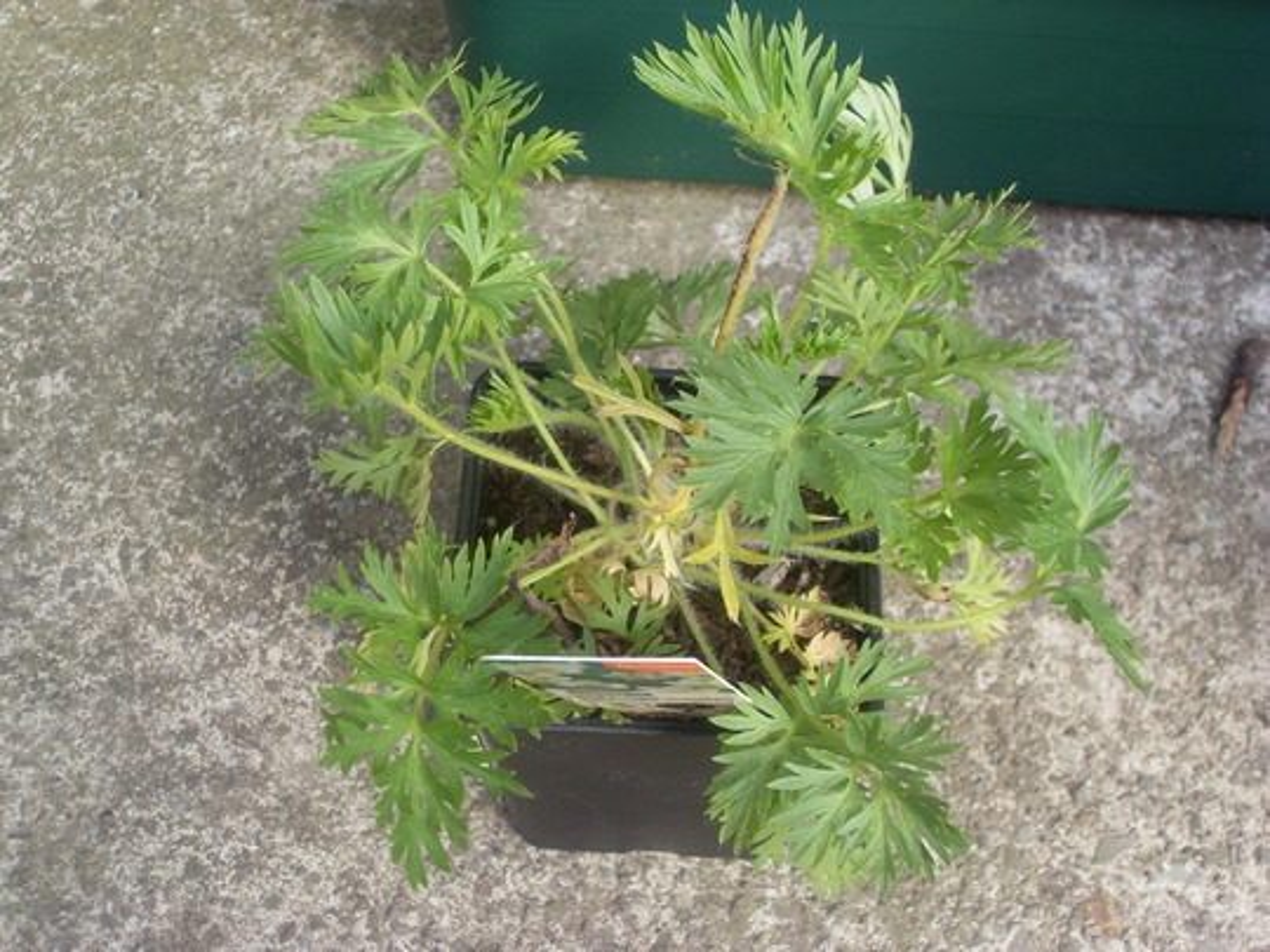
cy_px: 476
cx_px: 635
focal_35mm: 52
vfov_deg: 28.0
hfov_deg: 36.8
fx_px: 1908
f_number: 3.4
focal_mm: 8.4
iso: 80
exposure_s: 1/180
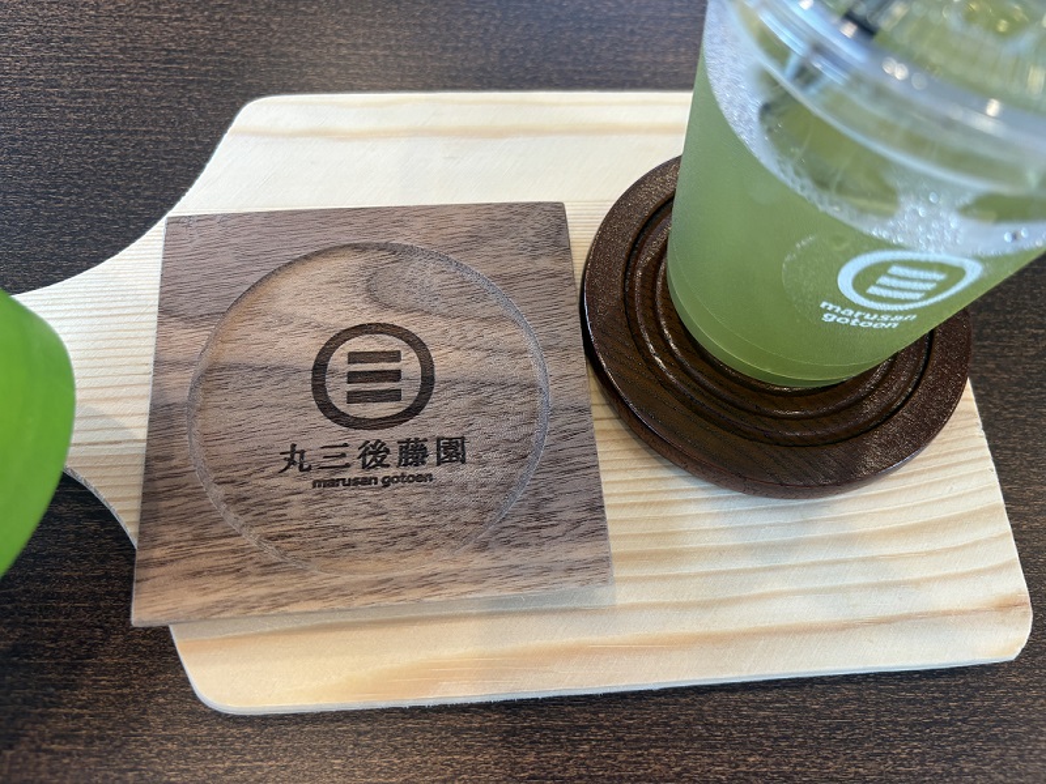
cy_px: 392
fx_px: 786
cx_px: 523
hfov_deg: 67.3
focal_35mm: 26
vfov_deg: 53.1
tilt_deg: -66.6
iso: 64
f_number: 1.6
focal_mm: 5.96
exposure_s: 1/100
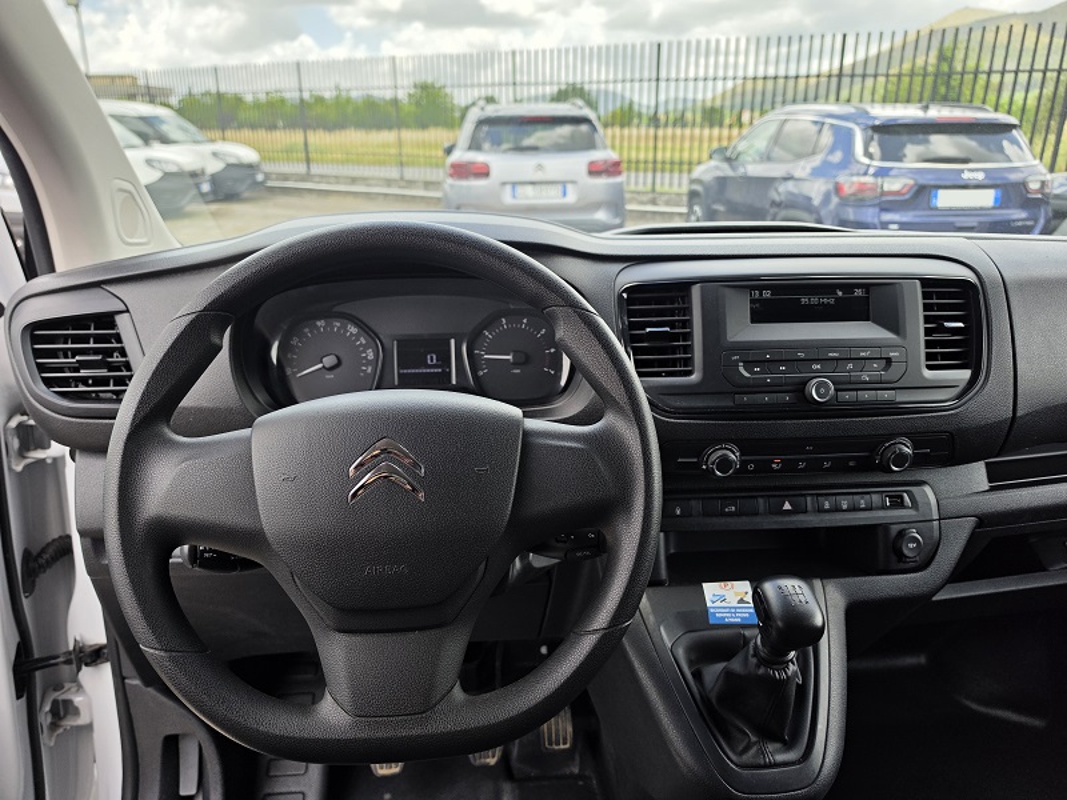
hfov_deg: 73.9
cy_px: 400
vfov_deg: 58.9
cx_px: 534
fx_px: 709
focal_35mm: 23
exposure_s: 1/1884
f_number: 1.4
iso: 64
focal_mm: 6.5
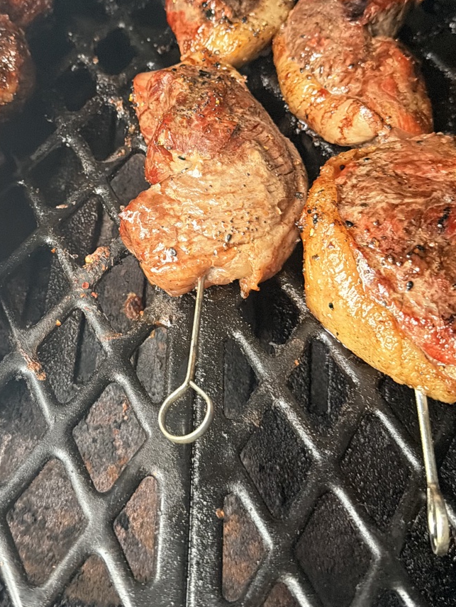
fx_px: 738
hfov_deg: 34.0
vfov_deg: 44.3
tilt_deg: -52.3
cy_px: 219
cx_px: 147
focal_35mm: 42
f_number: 1.78
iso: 800
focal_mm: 6.76
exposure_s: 1/60
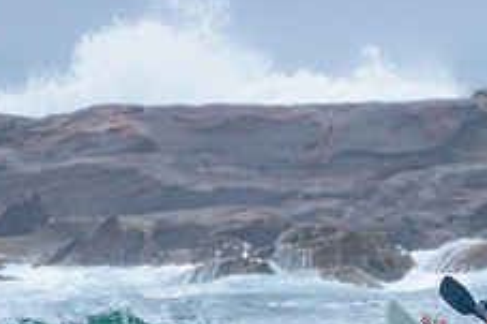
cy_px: 370
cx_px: 443
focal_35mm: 1569
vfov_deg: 0.9
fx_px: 21209
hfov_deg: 1.3
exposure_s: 1/1250
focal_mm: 500
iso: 1600
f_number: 5.6
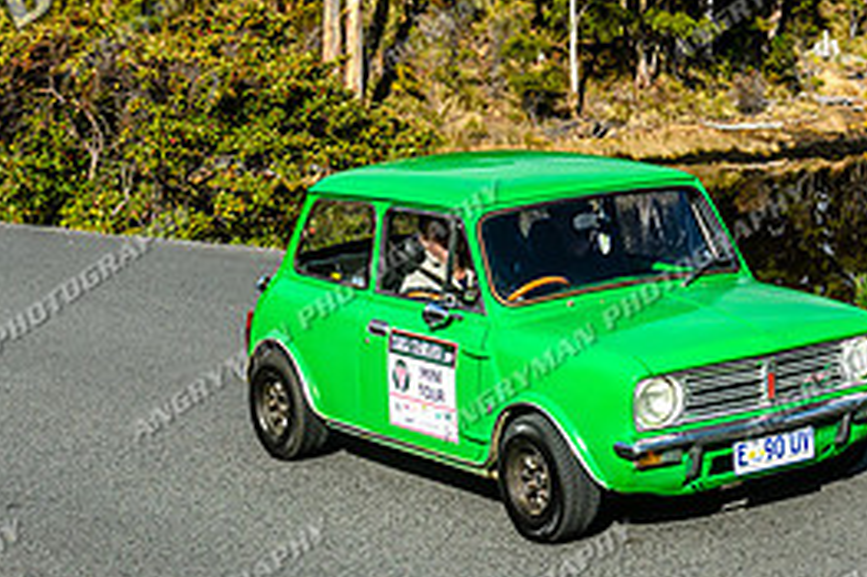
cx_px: 837
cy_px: 150
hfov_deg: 18.8
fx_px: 2551
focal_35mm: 106
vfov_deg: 12.9
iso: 320
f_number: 4.5
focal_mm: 32
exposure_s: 1/5000
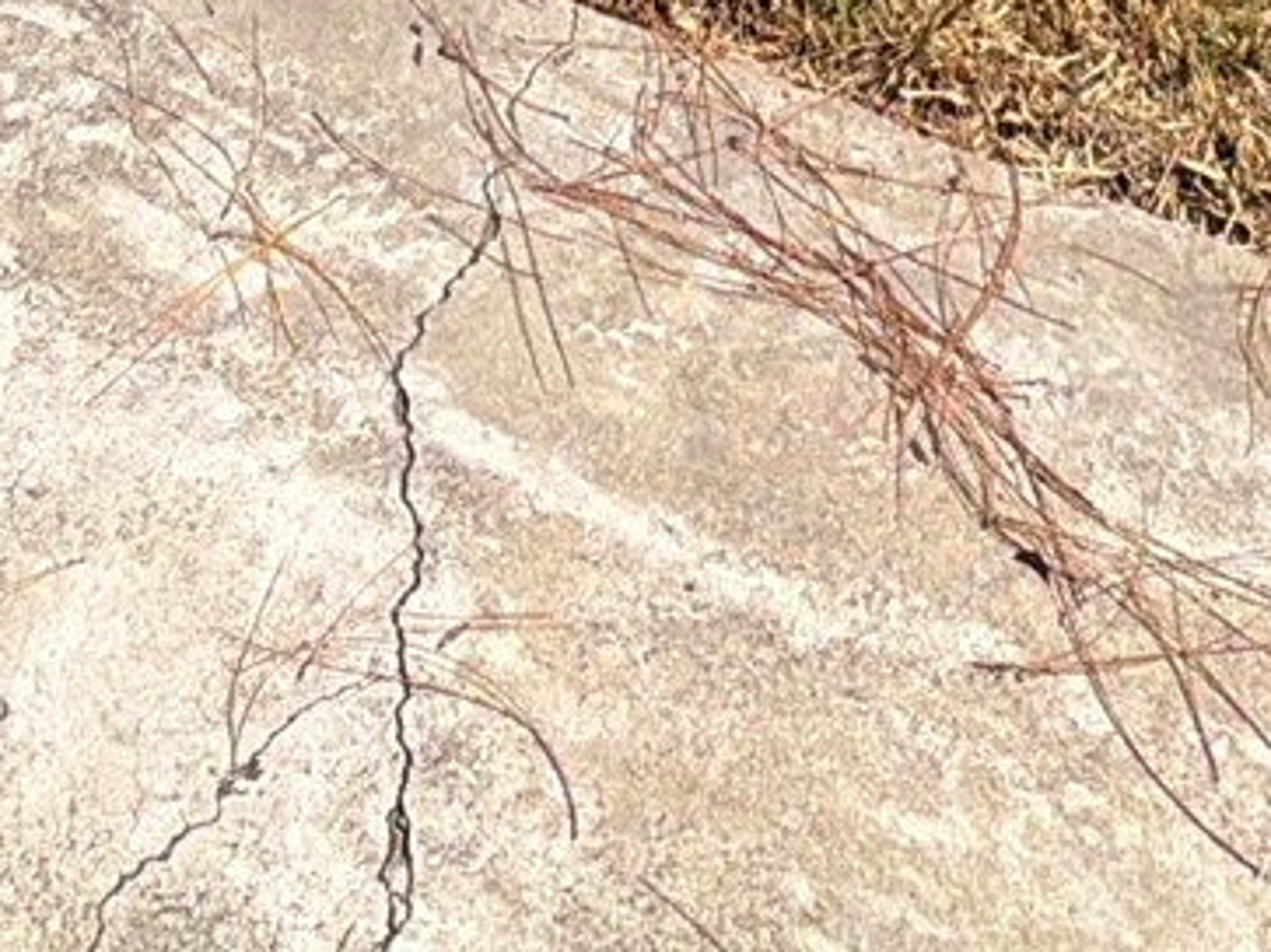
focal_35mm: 79
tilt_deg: -7.6
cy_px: -1610
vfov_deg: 12.4
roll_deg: +1.2
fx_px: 2900
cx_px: 595
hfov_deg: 24.7
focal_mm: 2.22
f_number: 2.2
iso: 100
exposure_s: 1/5155
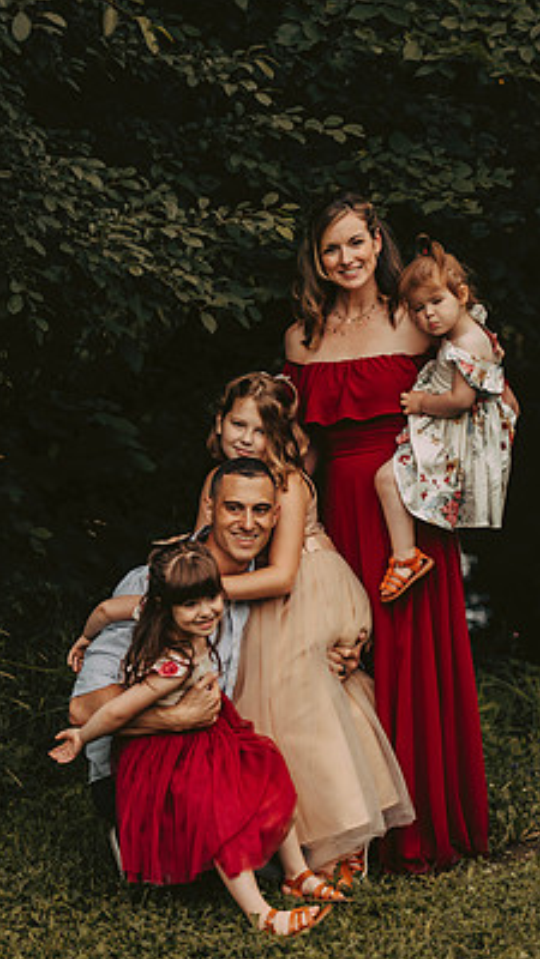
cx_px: 293
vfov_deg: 19.1
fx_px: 2851
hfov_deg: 10.8
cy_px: 508
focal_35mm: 112
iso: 640
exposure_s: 1/1250
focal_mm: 95
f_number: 2.8
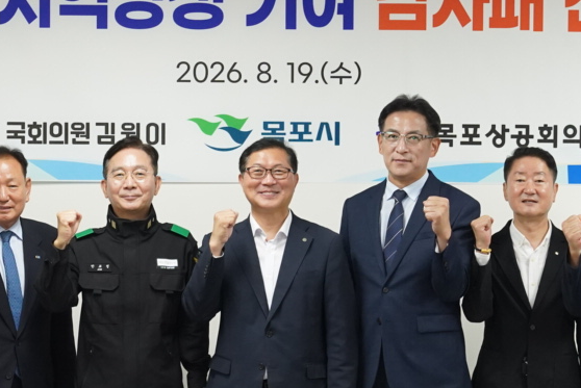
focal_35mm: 139
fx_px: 2245
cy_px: 343
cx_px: 254
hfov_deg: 14.7
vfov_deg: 9.8
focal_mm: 48
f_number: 4
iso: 2500
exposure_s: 1/160
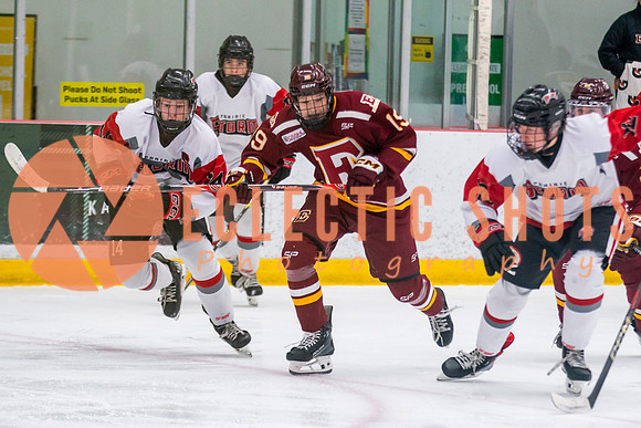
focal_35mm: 251
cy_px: 165
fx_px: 4478
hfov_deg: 8.2
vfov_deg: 5.5
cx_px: 371
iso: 3200
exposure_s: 1/640
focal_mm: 140
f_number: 2.8
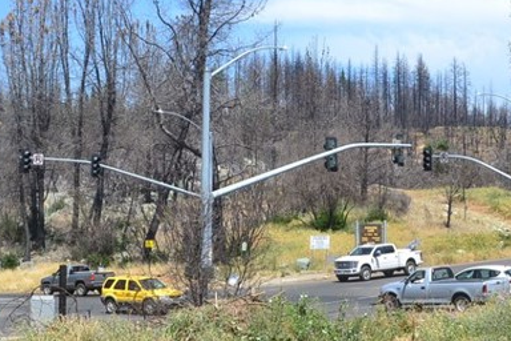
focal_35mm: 80
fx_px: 1135
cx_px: 281
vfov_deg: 17.1
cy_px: 202
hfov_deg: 25.4
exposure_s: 1/500
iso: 400
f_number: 11
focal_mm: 20
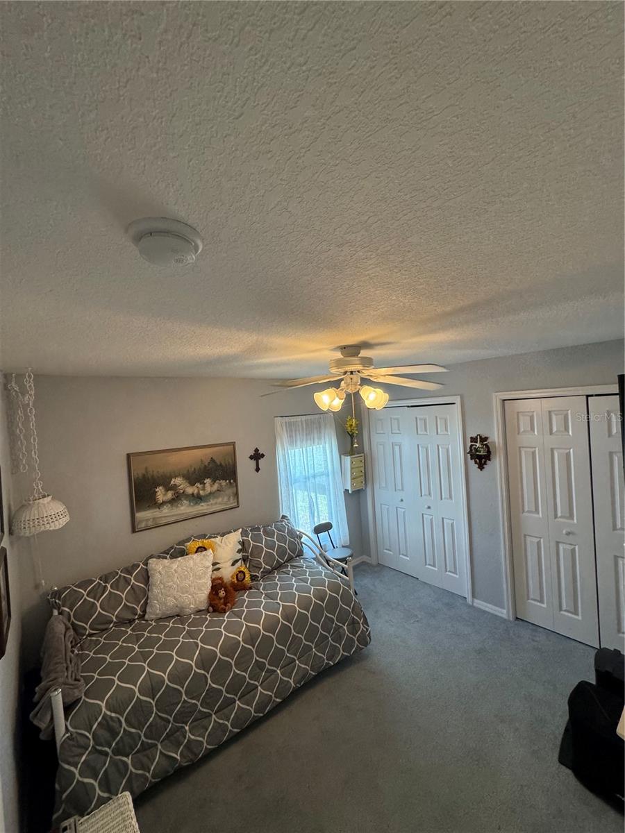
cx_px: 312
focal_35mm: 14
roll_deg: +3.8
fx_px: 337
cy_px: 416
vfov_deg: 102.1
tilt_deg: -1.7
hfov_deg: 85.7
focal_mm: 2.22
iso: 250
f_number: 2.2
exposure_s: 1/120
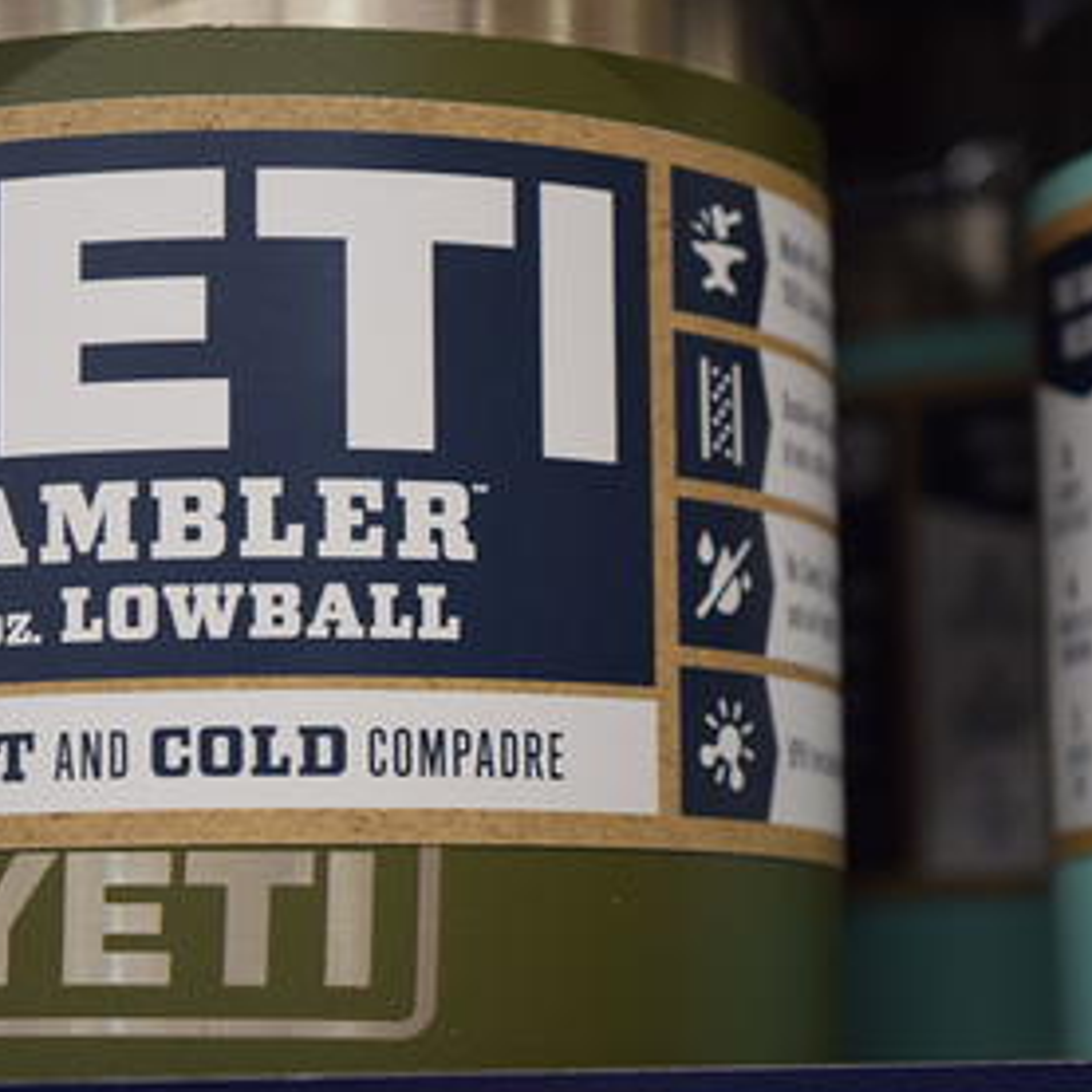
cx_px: 524
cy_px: 542
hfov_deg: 14.7
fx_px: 4237
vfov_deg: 14.7
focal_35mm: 119
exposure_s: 1/60
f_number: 5.6
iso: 720
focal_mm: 55
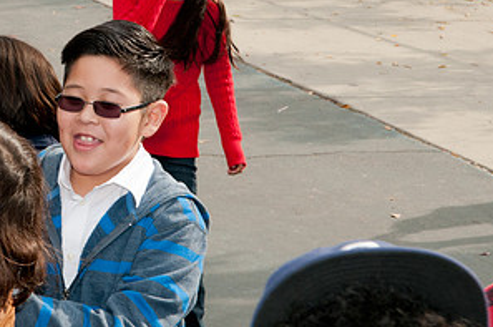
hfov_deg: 12.7
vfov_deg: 8.5
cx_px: 56
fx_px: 2201
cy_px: 76
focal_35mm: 161
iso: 320
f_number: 11
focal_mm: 55
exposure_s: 1/320
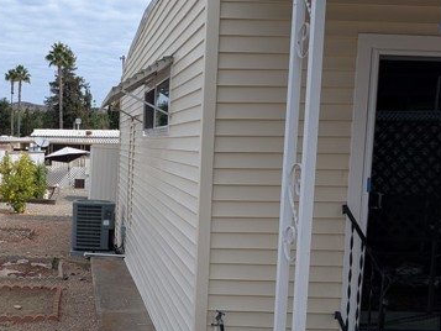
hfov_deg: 41.1
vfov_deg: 33.6
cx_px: 62
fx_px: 548
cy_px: 177
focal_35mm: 43
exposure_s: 1/1404
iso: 27
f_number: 1.7
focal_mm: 4.53
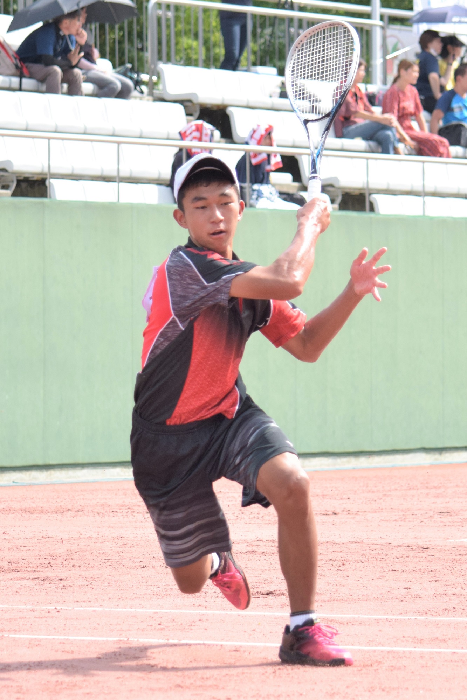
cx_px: 234
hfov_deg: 10.6
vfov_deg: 15.9
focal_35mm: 129
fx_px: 2510
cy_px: 350
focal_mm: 86
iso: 800
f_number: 4.5
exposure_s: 1/2500
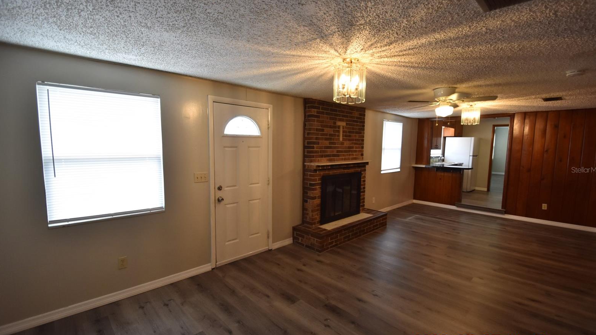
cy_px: 170
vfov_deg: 67.1
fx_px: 253
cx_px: 302
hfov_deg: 99.4
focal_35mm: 16
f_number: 3.5
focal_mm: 10
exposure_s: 1/180
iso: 800
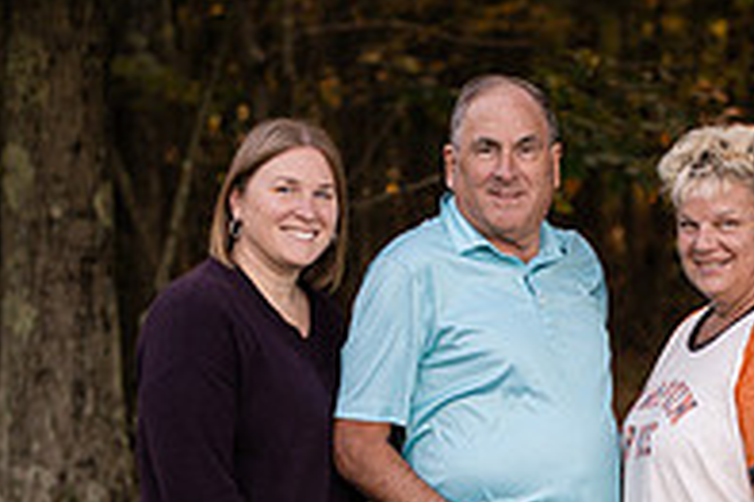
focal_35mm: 263
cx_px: 587
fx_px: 5504
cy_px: 583
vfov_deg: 5.2
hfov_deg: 7.8
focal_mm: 85
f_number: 3.5
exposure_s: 1/400
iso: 320
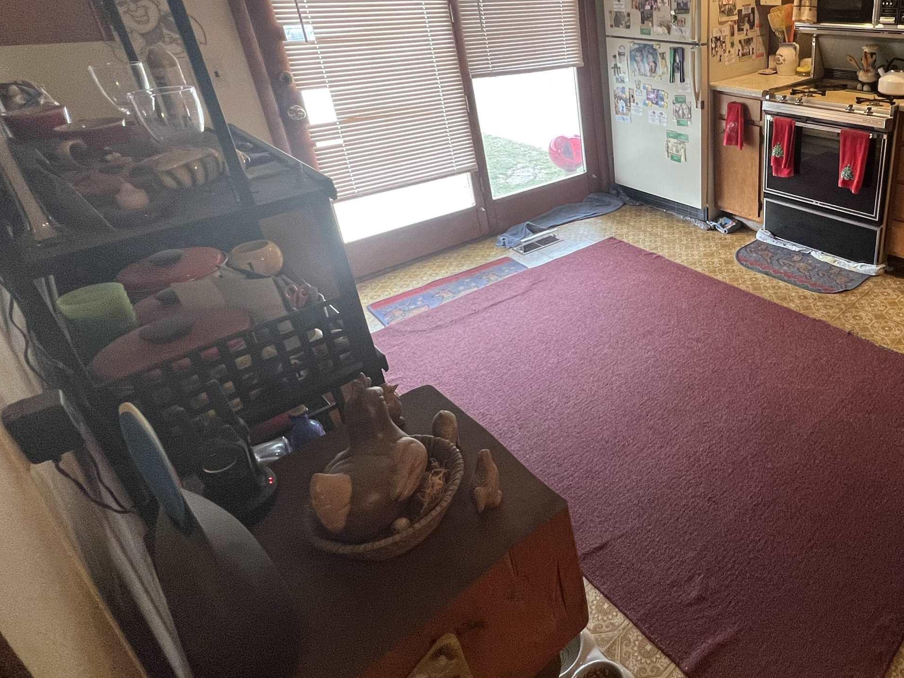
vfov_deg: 62.0
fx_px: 548
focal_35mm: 21
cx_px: 721
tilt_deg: -22.8
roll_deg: +0.0
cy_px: 230
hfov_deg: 71.2
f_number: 1.8
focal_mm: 1.57
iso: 160
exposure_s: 1/60
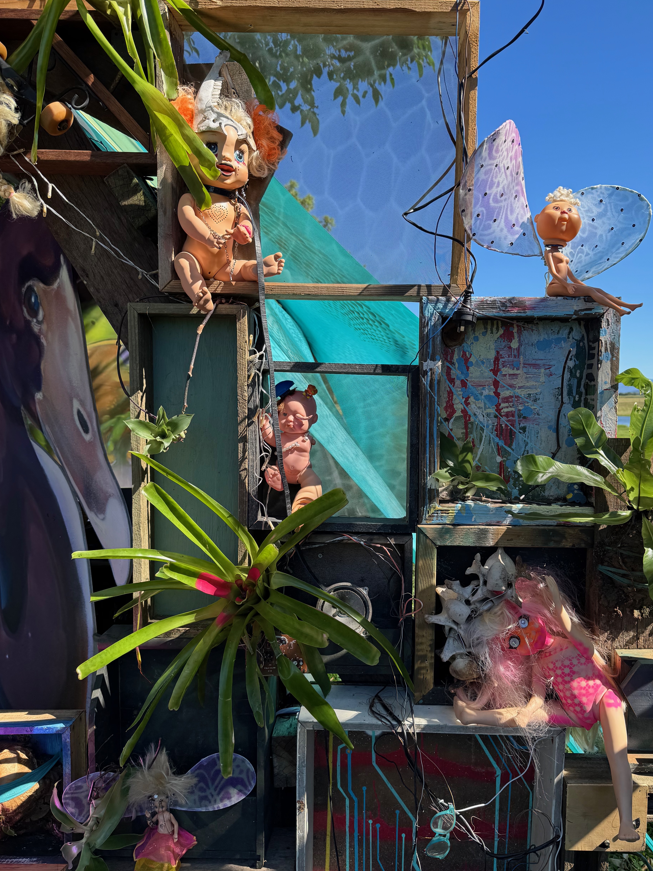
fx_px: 704
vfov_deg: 63.4
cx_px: 377
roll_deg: +1.1
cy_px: 455
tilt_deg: -3.4
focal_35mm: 28
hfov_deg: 49.6
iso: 80
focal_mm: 6.76
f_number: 1.78
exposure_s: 1/1923
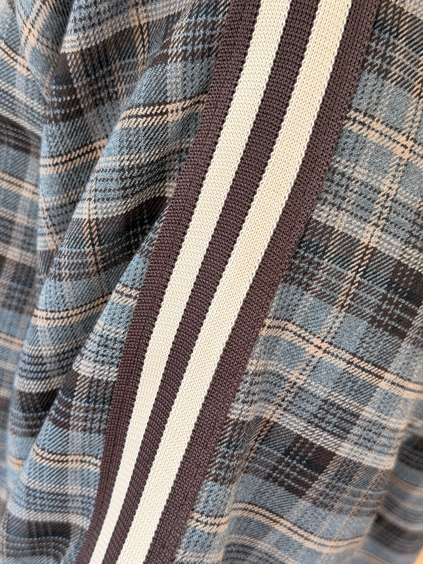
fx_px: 782
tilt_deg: -22.7
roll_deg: -11.0
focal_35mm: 48
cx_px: 212
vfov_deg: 39.7
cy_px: 282
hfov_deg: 30.3
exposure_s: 1/115
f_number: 1.78
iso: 100
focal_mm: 6.76
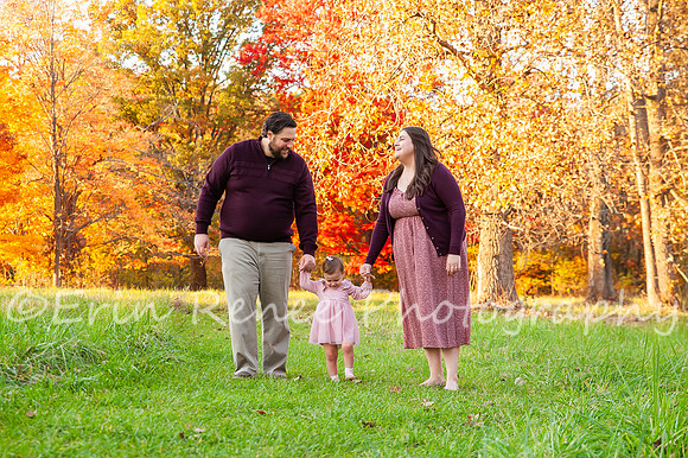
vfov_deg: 15.8
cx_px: 330
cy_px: 270
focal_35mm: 86
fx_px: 1646
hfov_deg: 23.6
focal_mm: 70
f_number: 4.5
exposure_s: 1/160
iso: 400
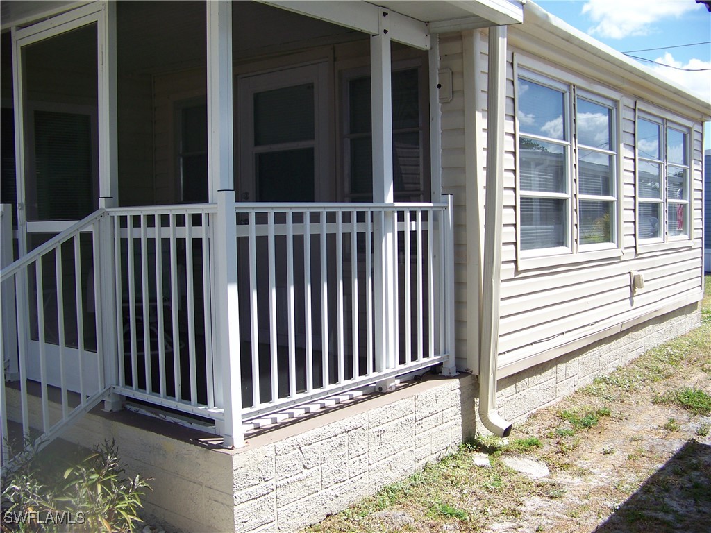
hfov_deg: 51.4
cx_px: 356
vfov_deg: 39.7
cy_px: 266
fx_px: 739
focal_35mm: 36
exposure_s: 1/640
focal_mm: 5.85
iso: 64
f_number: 2.8
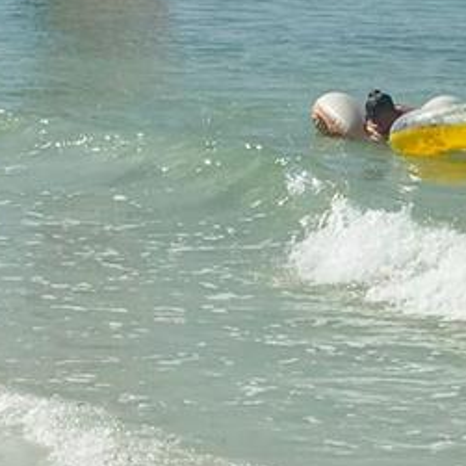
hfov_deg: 7.2
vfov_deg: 7.2
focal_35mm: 241
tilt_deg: -0.6
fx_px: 3671
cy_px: -163
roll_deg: -0.5
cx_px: -20
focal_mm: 6.6
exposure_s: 1/2907
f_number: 2.8
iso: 20
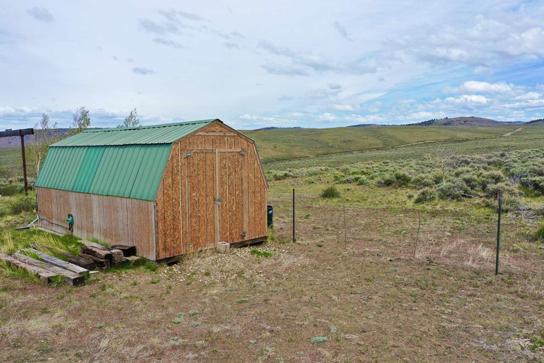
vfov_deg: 45.0
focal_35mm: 29
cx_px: 278
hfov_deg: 63.6
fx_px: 438
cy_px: 187
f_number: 4.5
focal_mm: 10.26
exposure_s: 1/200
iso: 100
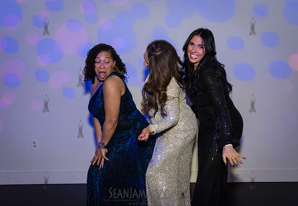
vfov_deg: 31.9
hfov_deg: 44.6
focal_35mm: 43
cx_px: 177
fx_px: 362
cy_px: 109
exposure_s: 1/160
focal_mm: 34
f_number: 4.5
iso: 5000
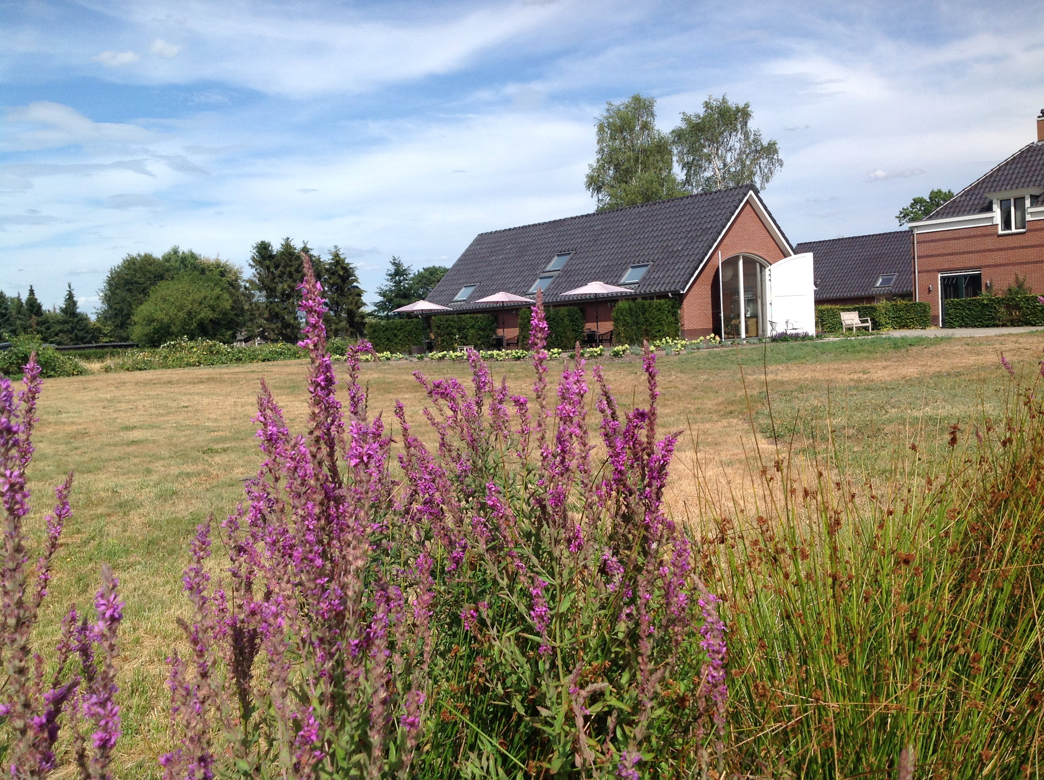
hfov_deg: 52.7
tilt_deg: -1.3
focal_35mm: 35
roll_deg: +1.5
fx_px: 1054
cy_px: 390
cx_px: 522
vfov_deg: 40.6
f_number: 2.4
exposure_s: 1/2326
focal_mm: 4.28
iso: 50
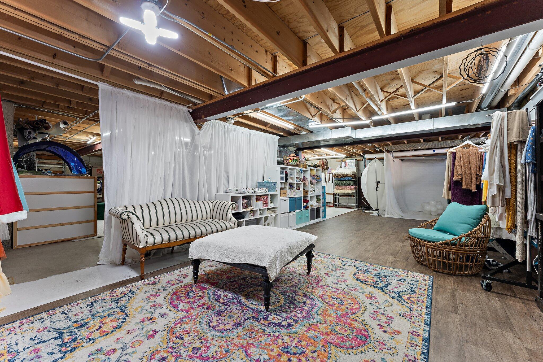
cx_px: 272
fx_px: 211
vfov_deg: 81.2
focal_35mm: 14
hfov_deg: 104.3
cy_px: 181
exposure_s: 1/3
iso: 200
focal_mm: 14
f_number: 9
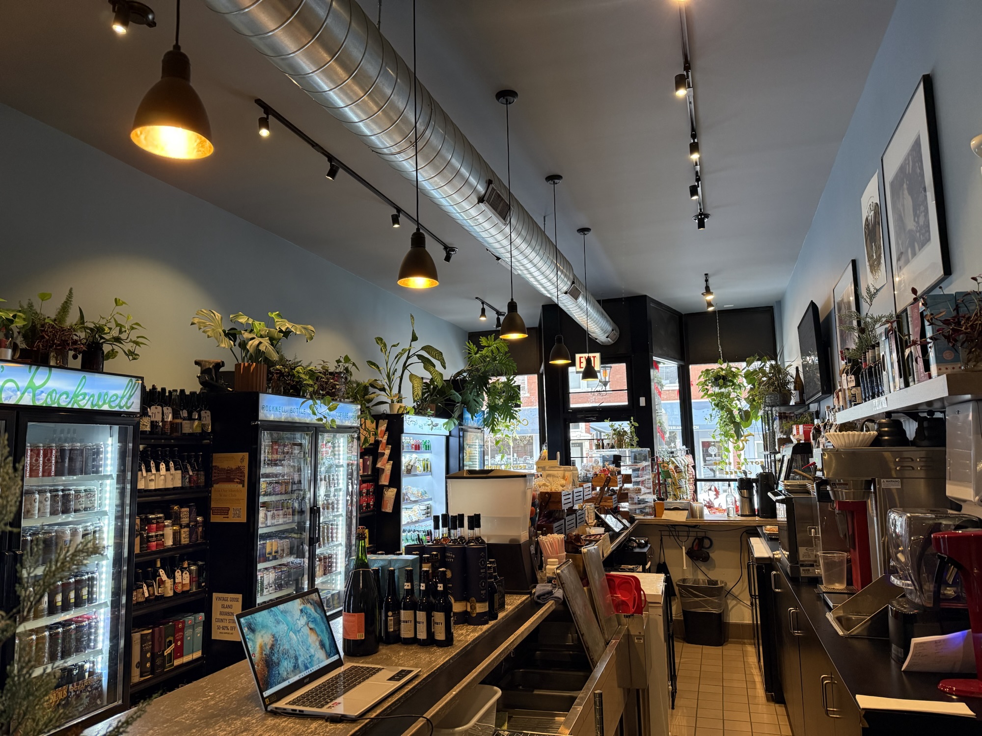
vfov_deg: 56.8
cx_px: 491
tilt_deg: +6.9
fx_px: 681
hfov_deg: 71.6
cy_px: 368
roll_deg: +1.2
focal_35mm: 24
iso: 400
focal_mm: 6.76
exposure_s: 1/120
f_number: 1.78
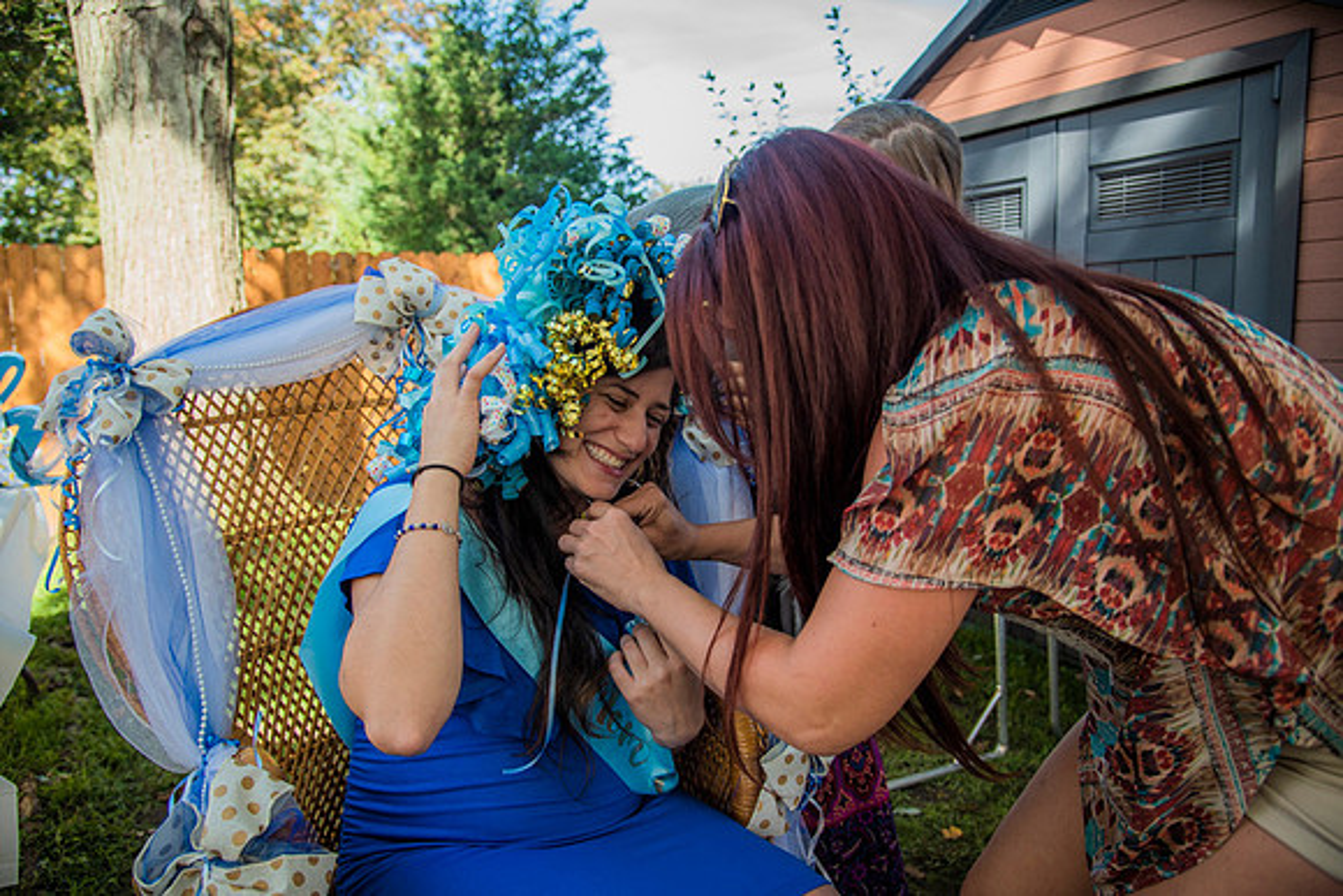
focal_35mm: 24
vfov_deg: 53.2
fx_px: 896
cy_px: 448
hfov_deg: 73.7
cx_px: 672
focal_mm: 24
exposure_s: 1/125
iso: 125
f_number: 4
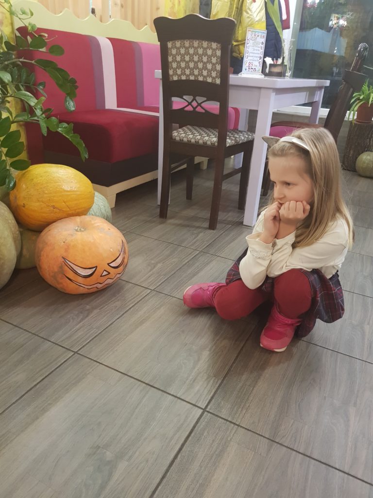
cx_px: 186
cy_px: 249
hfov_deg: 53.1
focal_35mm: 26
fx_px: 374
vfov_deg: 67.3
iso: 250
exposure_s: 1/10
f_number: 1.7
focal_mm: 4.2
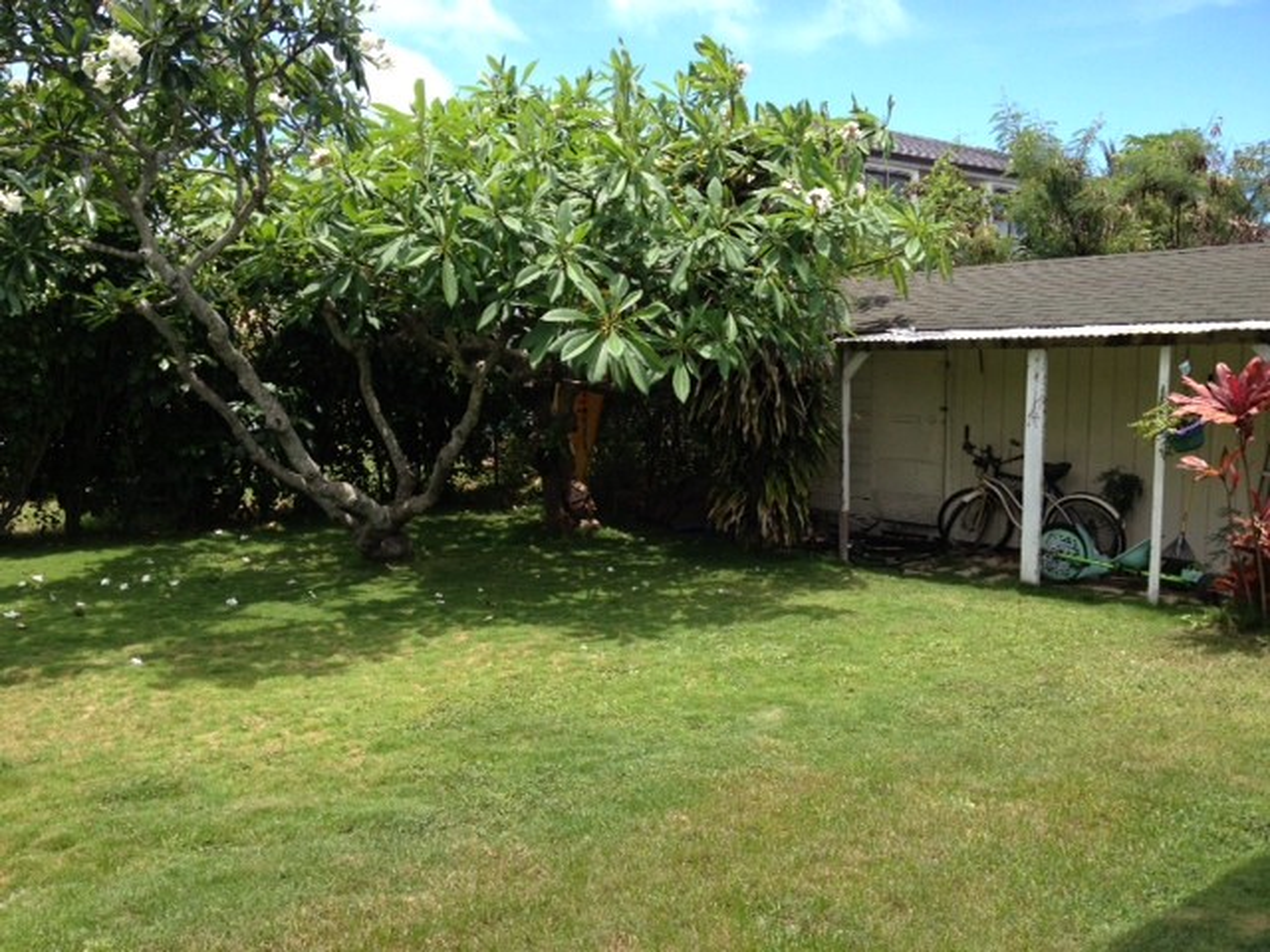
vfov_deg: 40.7
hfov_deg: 52.6
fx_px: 1284
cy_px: 476
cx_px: 635
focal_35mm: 35
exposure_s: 1/717
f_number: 2.4
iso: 50
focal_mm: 4.28
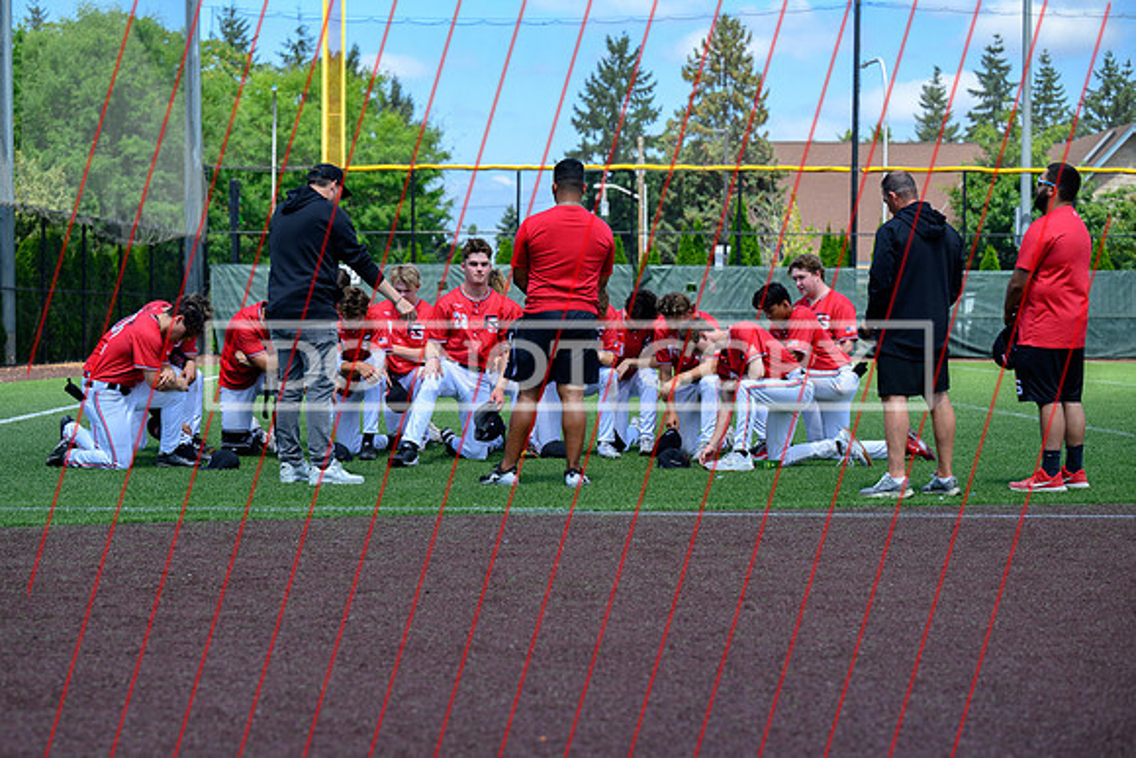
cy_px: 401
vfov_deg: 18.3
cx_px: 533
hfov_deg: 27.1
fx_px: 2356
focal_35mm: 75
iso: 90
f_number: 4
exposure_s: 1/400
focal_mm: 70
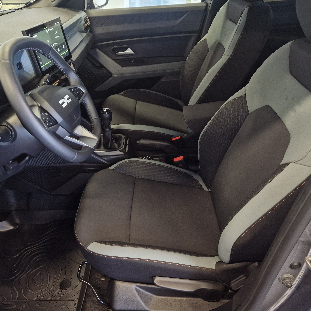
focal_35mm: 28
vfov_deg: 57.3
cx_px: 144
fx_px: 285
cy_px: 158
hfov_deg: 57.2
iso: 800
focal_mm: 5.4
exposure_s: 1/100
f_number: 1.8
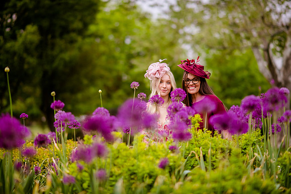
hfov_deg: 19.5
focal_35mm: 105
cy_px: 97
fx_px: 849
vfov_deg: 13.0
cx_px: 146
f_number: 2
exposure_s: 1/200
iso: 800
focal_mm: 105
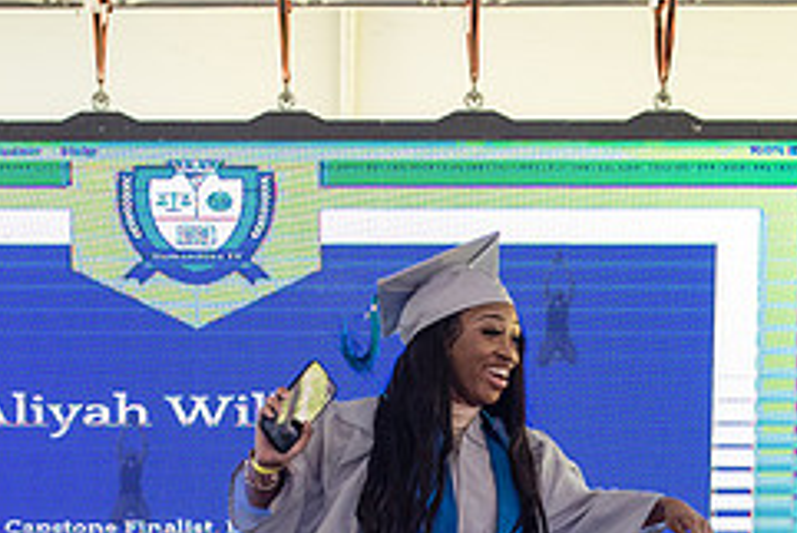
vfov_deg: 13.6
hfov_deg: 20.8
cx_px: 302
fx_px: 2171
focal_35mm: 98
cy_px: 638
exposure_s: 1/800
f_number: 4
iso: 2500
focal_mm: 32
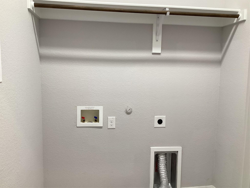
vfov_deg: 45.4
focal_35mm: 31
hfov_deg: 58.4
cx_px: 125
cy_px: 94
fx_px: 224
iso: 100
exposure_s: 1/60
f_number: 2.4
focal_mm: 3.3
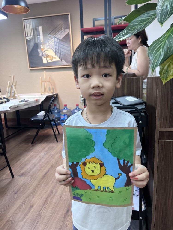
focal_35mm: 26
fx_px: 173
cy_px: 115
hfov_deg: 53.1
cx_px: 86
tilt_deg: -10.7
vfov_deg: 67.3
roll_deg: +0.5
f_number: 1.6
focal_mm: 5.1
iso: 125
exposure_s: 1/100
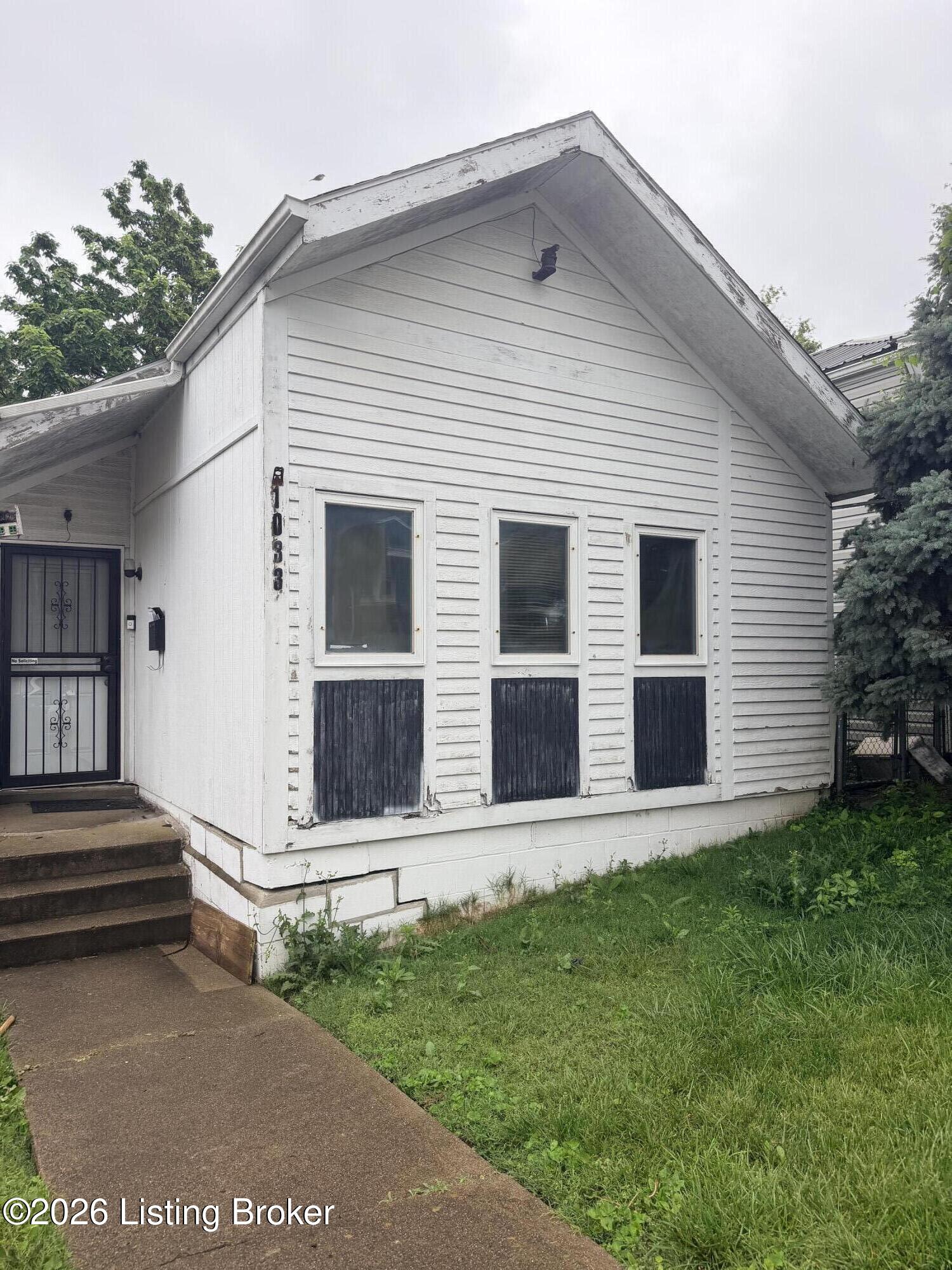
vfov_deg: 71.6
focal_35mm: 24
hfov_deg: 56.8
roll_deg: +0.2
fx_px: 880
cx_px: 476
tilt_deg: +2.2
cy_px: 635
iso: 100
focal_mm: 6.76
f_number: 1.78
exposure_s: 1/1122
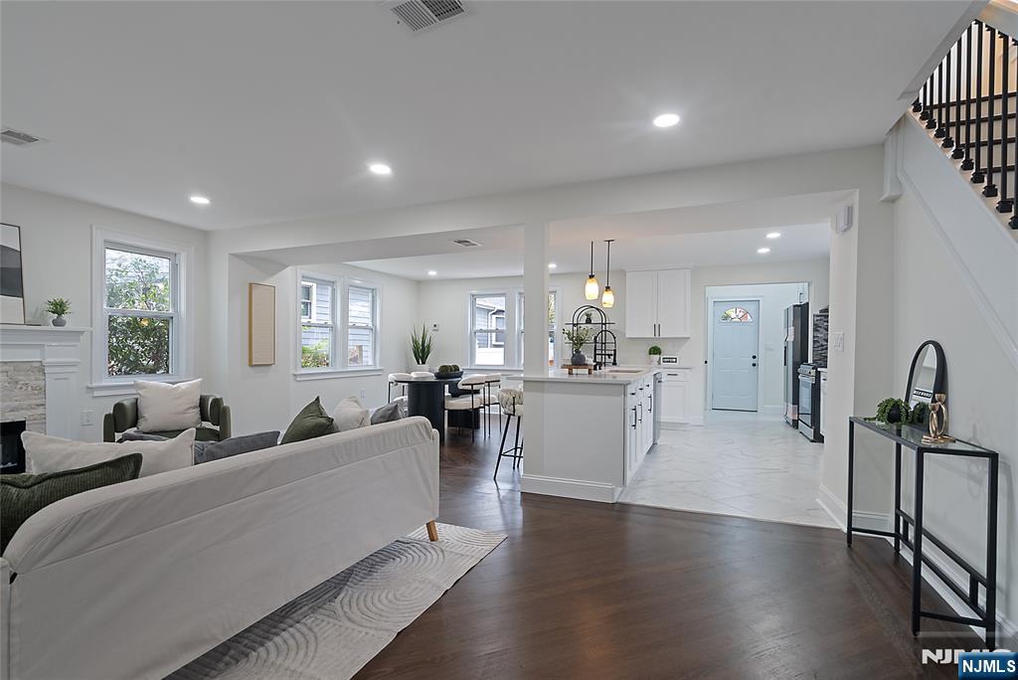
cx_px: 509
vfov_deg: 73.8
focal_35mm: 16
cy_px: 340
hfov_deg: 96.7
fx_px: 453
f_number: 8
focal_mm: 16
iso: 100
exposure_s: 1
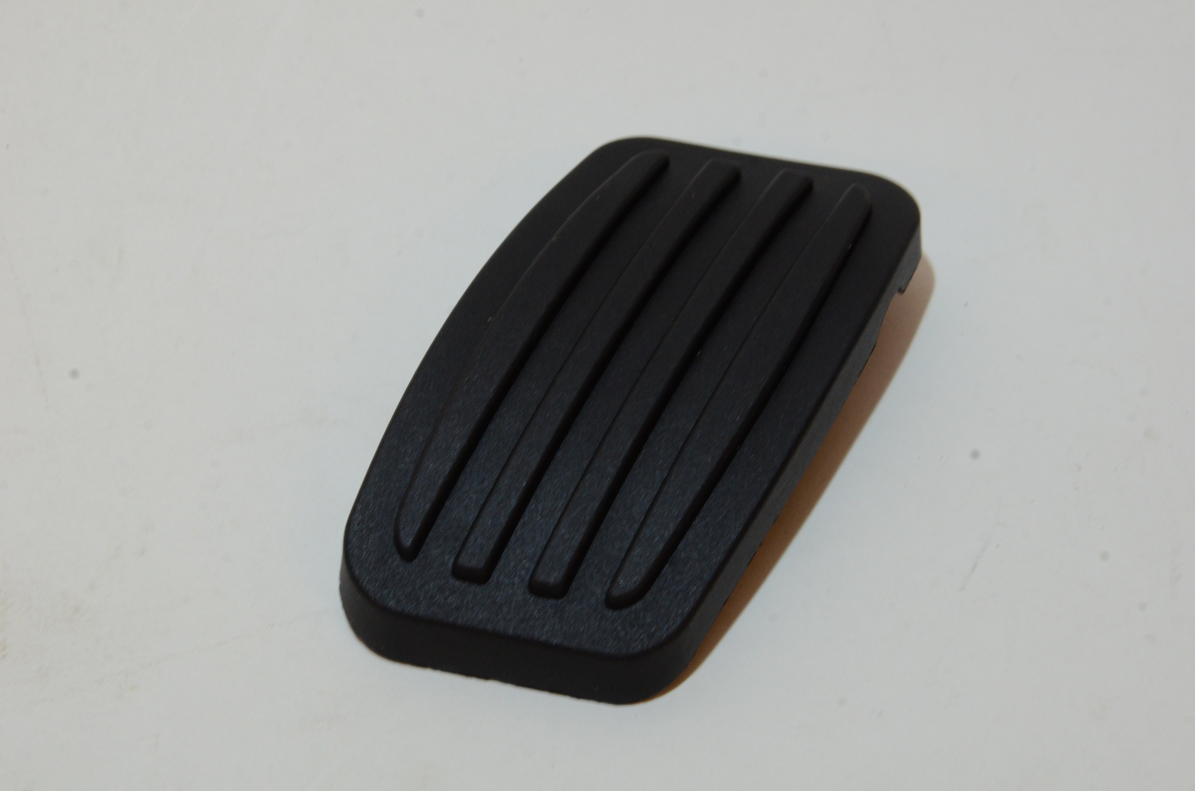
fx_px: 5217
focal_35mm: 158
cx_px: 598
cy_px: 396
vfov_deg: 8.7
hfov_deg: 13.1
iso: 1250
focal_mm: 105
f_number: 18
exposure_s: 1/40
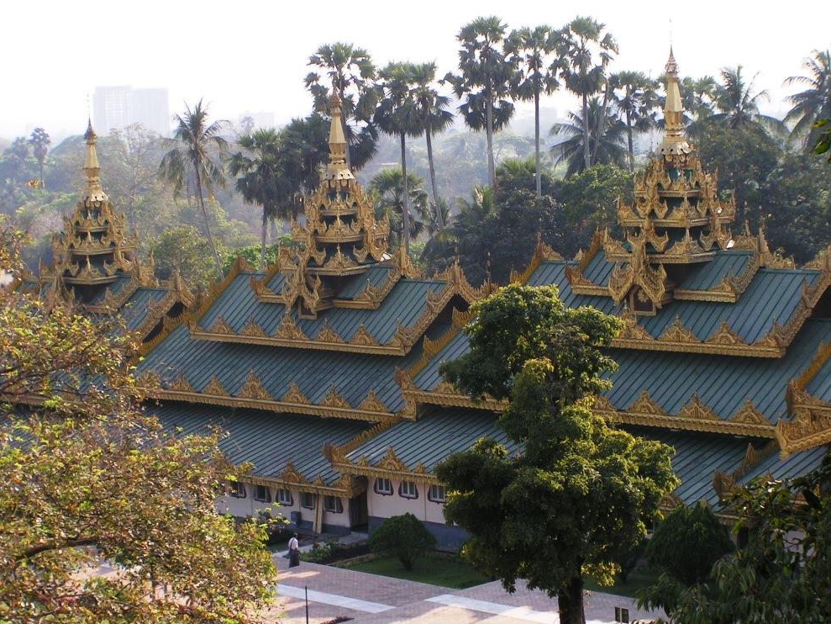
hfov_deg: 22.0
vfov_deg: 16.6
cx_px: 419
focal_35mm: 89
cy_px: 305
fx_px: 2137
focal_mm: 13.2
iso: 50
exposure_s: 1/200
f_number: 5.6
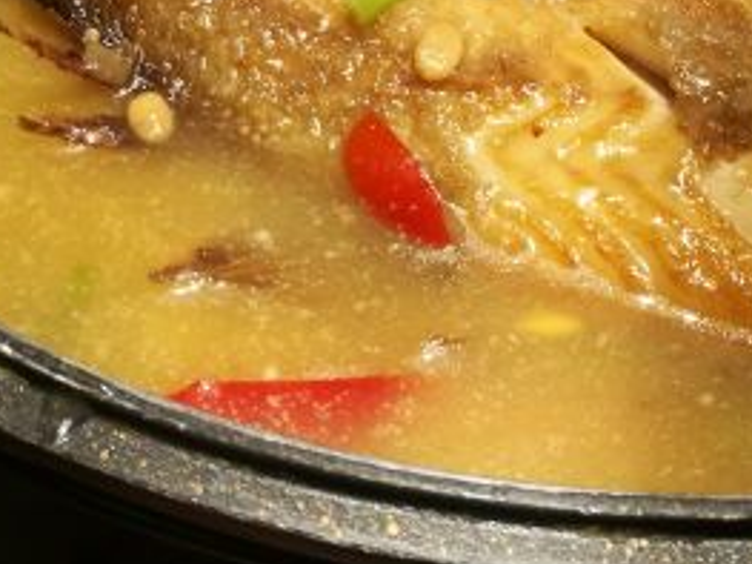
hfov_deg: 26.3
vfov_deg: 19.8
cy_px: 7
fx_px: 1563
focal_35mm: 72
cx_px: 643
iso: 200
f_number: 2.2
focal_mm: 4.5
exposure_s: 1/33.3
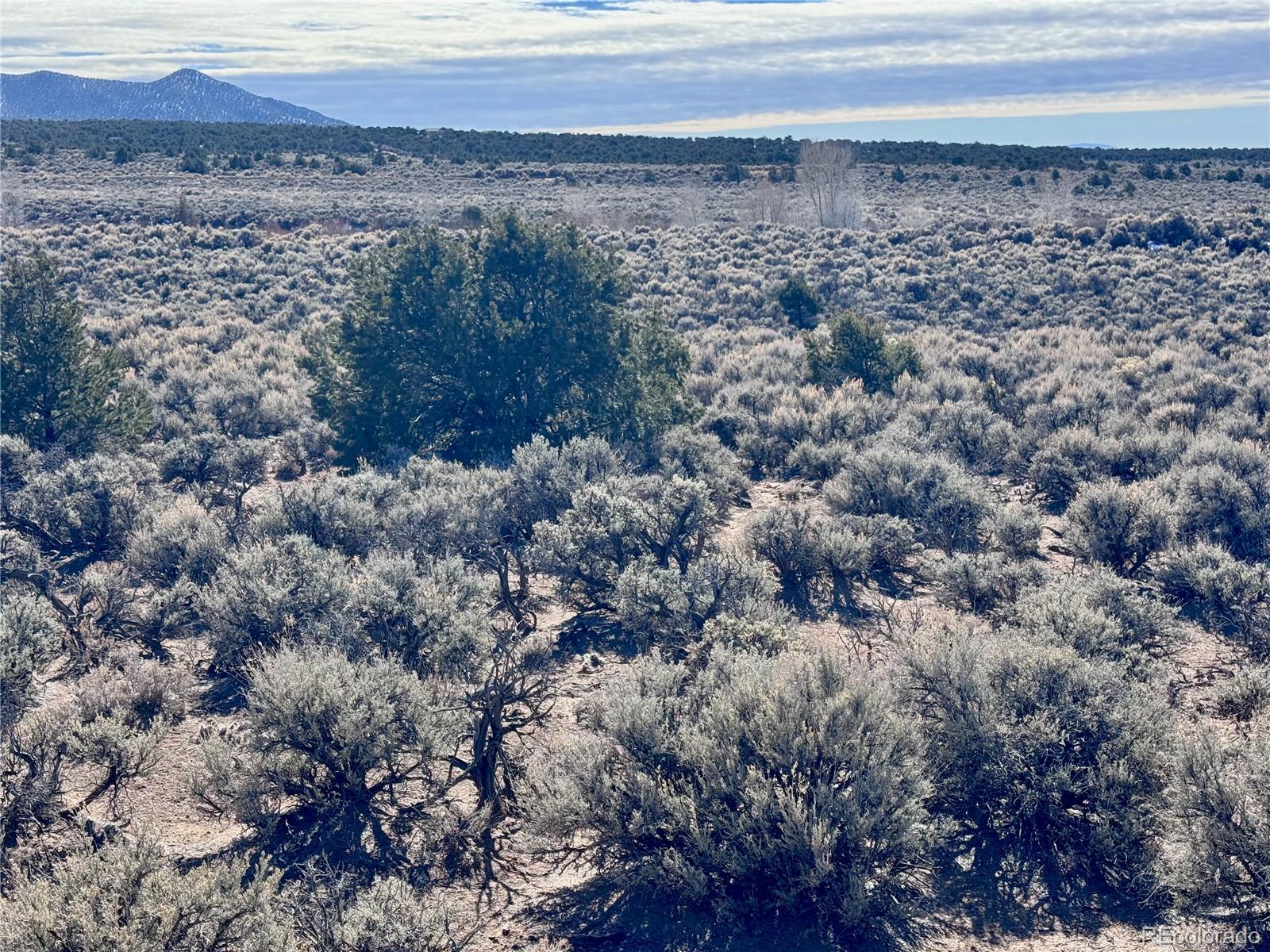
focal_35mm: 48
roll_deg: +0.1
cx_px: 635
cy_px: 476
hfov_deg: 39.7
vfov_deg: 30.3
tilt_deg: -11.1
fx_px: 1761
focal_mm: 6.76
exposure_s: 1/2833
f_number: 1.78
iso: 64
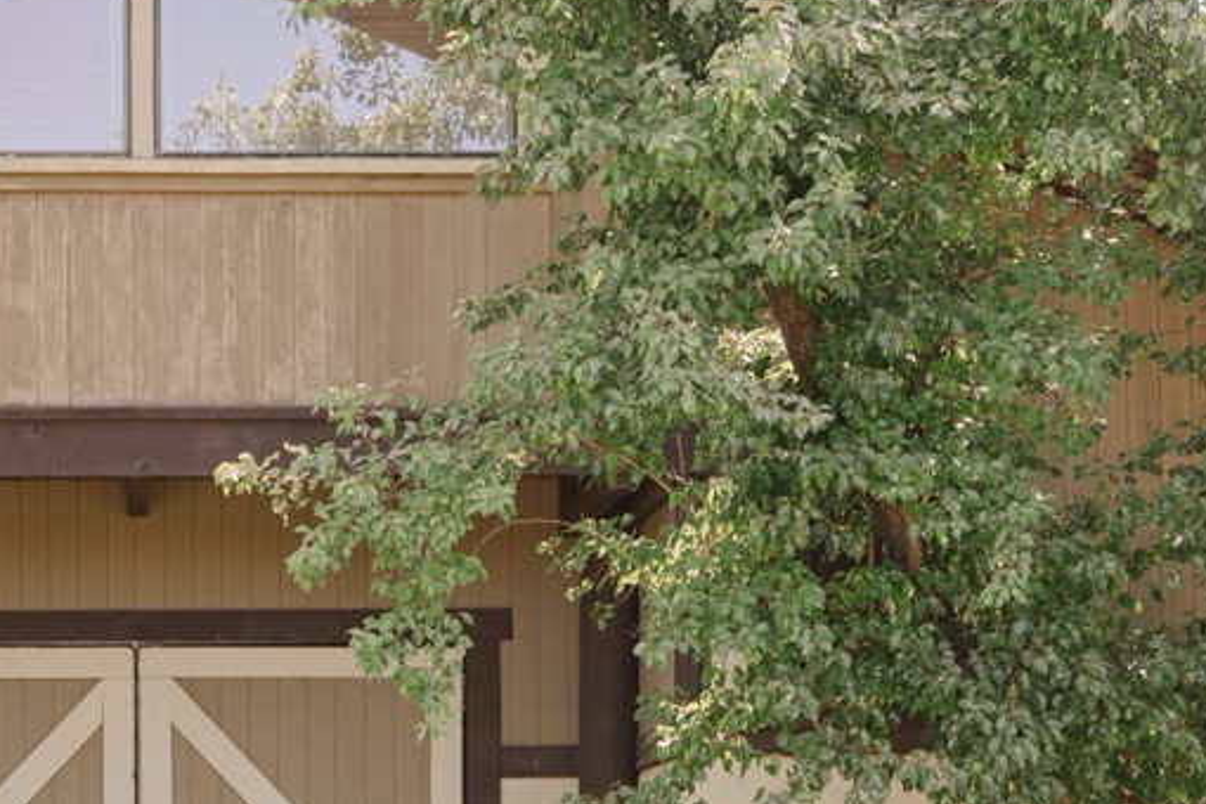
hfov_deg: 20.8
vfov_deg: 14.2
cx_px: 116
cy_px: 480
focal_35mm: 96
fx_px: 3216
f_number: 2.8
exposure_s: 1/400
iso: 200
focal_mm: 35
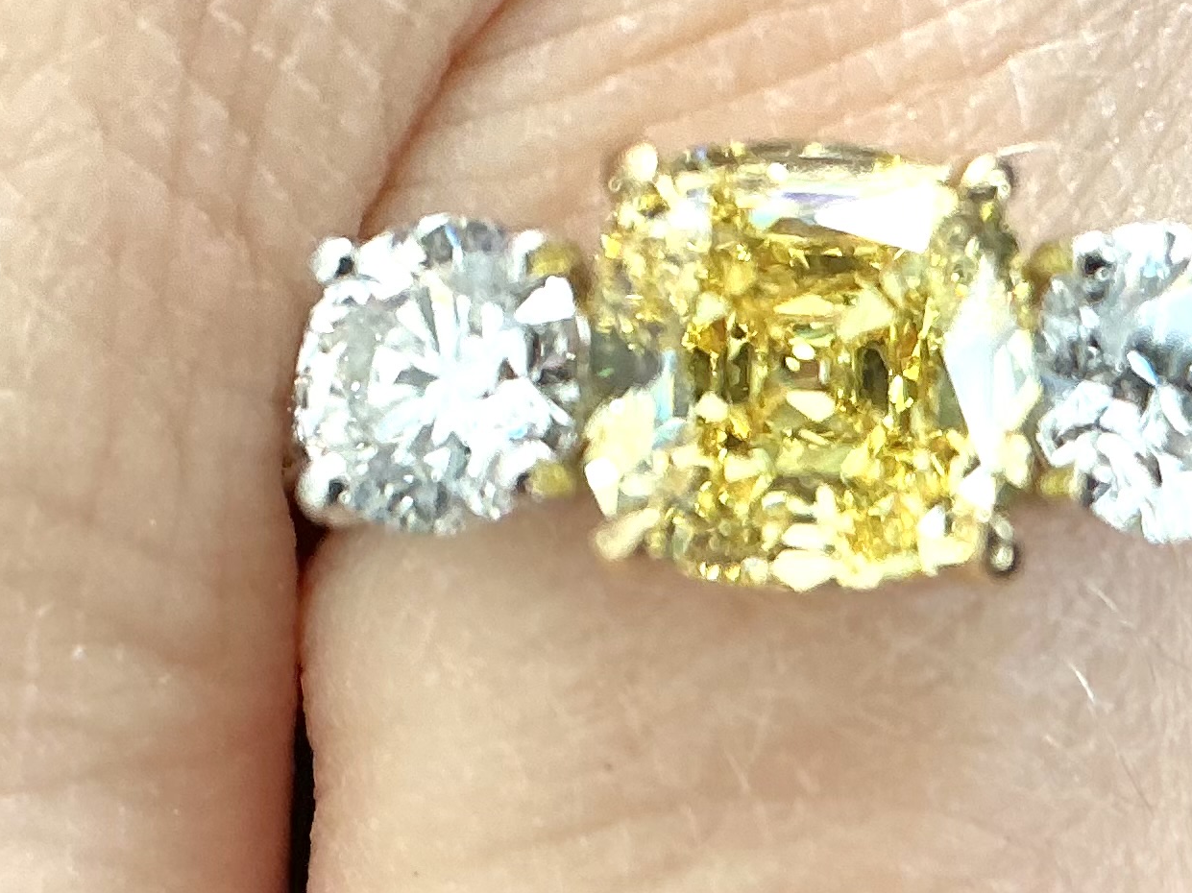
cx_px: 871
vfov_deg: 16.2
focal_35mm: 91
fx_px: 3133
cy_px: 364
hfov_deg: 21.4
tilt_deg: -77.7
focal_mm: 3
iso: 64
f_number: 1.8
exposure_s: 1/122
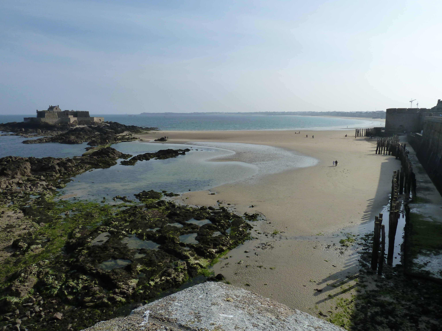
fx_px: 319
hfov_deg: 69.4
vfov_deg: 54.9
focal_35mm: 25
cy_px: 166
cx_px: 221
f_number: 5.6
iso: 125
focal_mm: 4.1
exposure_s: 1/500
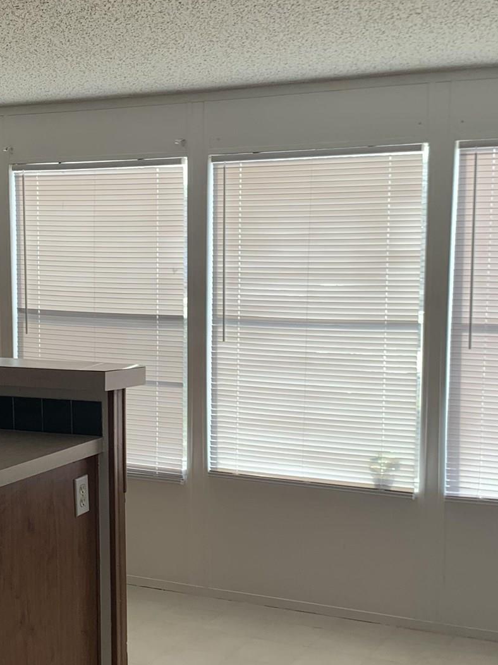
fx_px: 1094
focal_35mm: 57
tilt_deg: -6.6
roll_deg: +0.1
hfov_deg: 25.5
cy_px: 387
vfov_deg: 33.7
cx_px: 147
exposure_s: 1/268
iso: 25
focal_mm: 4.25
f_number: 1.8
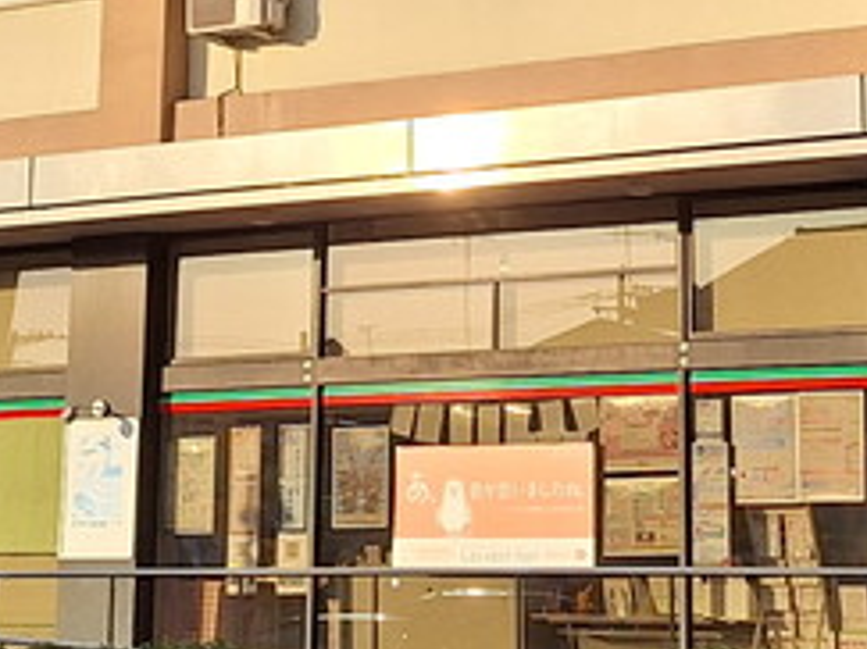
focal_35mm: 121
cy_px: -146
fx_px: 3029
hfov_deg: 16.3
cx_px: 471
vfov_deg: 12.0
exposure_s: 1/2294
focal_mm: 5.54
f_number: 1.8
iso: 40
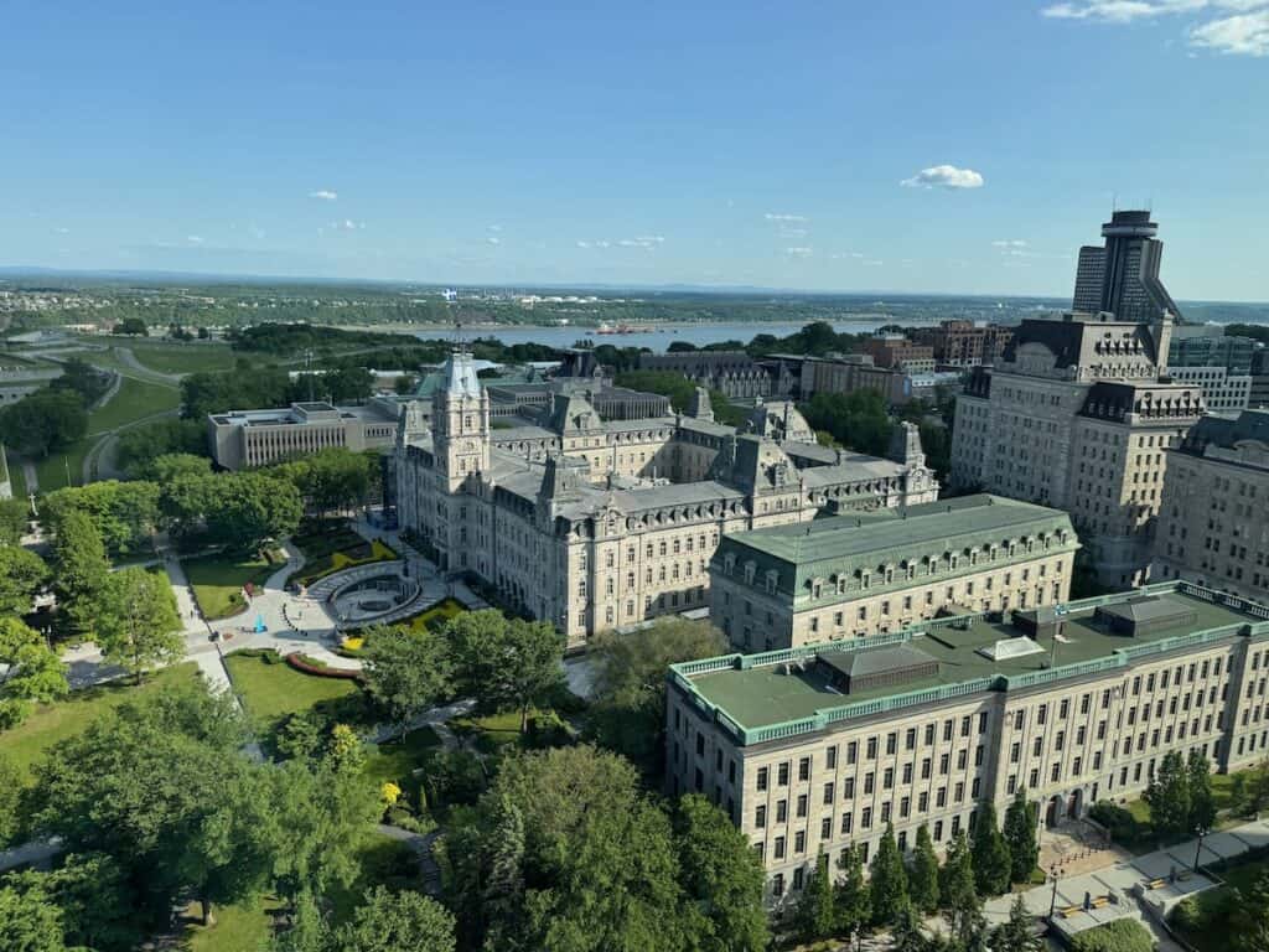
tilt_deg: -13.0
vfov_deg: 56.8
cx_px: 634
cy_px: 476
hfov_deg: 71.6
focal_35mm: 24
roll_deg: -1.1
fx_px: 880
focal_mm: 6.76
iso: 80
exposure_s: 1/2959
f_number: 1.78
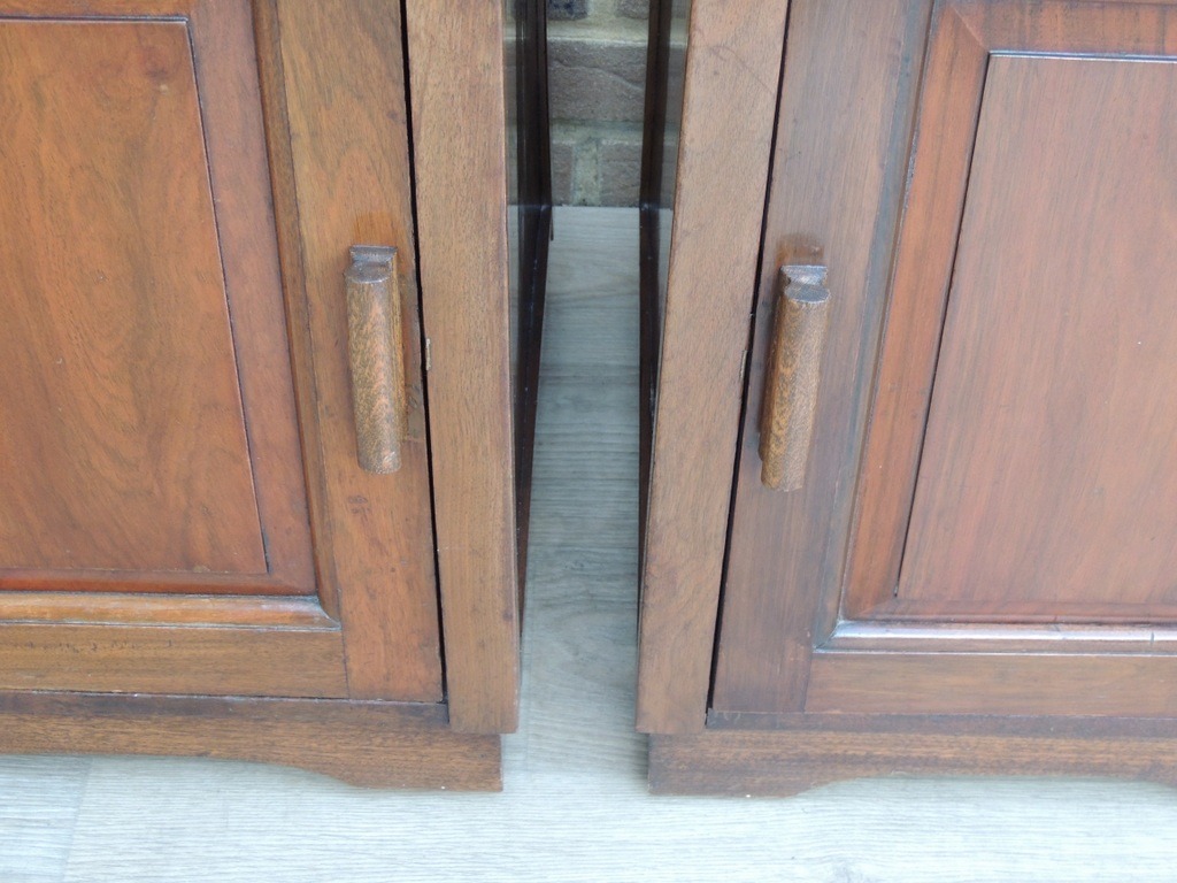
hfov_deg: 34.9
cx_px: 588
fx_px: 1870
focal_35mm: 55
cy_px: 442
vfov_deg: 26.6
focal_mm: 9.8
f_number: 3.7
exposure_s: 1/50
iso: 400
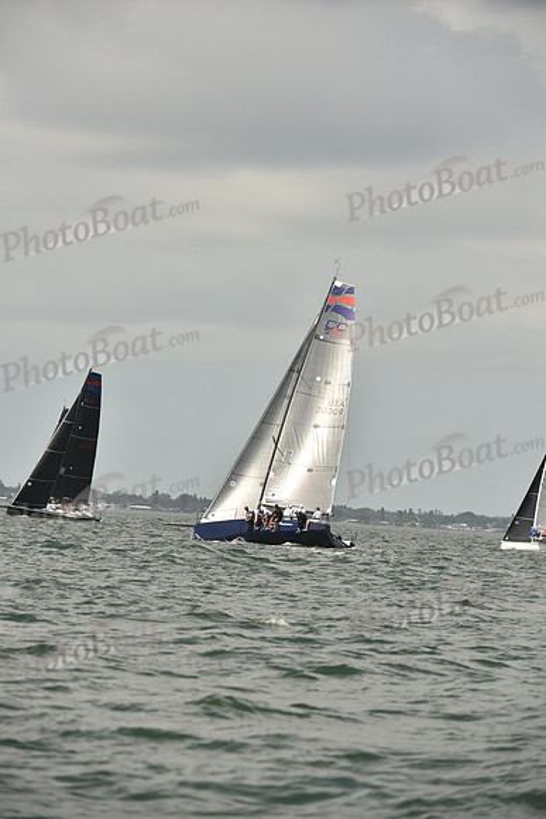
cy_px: 410
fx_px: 5002
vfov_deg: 9.4
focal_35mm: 220
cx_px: 273
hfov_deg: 6.2
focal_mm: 220
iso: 400
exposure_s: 1/2500
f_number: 7.1
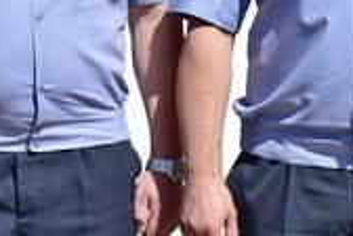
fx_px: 1775
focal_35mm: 181
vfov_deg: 7.5
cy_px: -61
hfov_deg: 10.8
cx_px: 599
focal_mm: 38
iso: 125
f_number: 9
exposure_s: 1/320
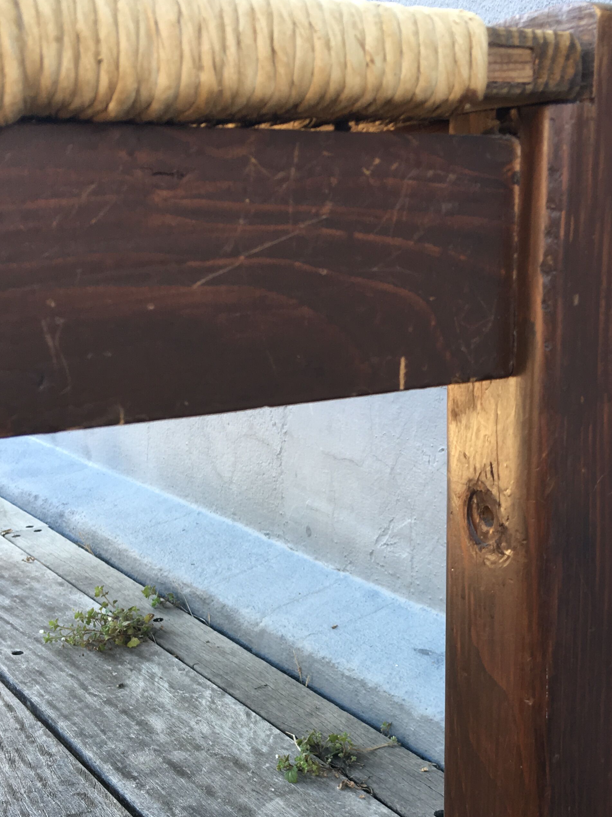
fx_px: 1085
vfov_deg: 40.3
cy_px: 589
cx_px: 414
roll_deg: +0.0
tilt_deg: -18.1
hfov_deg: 31.2
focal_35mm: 46
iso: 25
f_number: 2.2
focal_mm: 4.15
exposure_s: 1/50
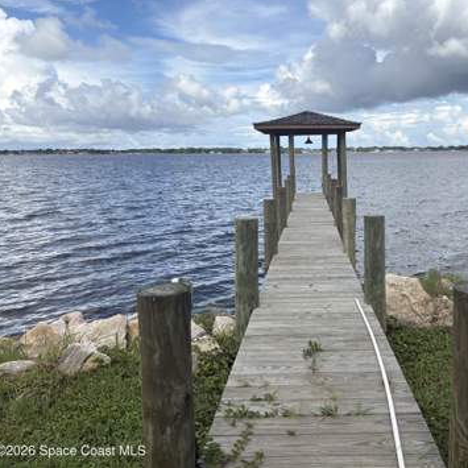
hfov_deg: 51.6
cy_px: 234
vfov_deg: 52.5
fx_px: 474
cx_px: 311
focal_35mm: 31
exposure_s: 1/3623
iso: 50
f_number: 1.6
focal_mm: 5.96
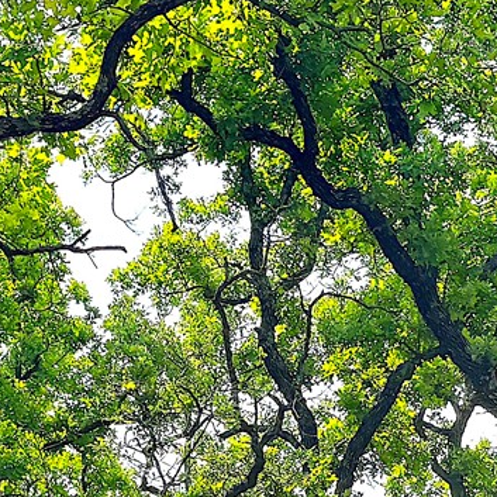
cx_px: 307
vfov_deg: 13.8
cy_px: 596
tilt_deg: +13.2
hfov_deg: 14.2
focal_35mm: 123
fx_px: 1998
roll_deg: +1.0
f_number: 1.78
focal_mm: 6.76
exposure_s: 1/1488
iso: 80
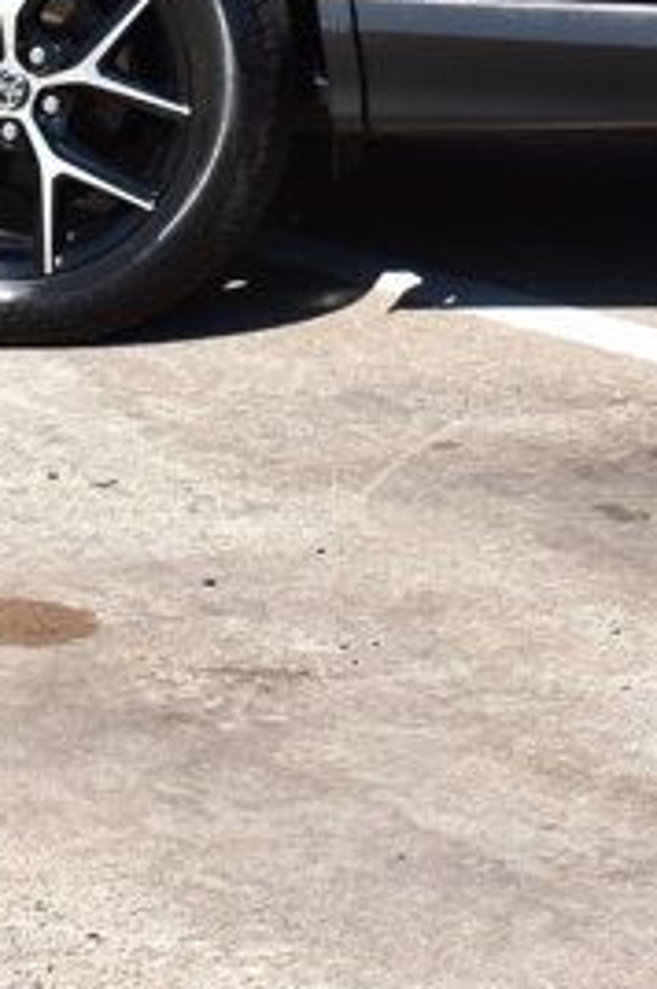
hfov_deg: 6.9
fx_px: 5352
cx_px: 919
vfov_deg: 10.4
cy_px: -155
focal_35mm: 195
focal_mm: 34
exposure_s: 1/500
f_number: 11
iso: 400
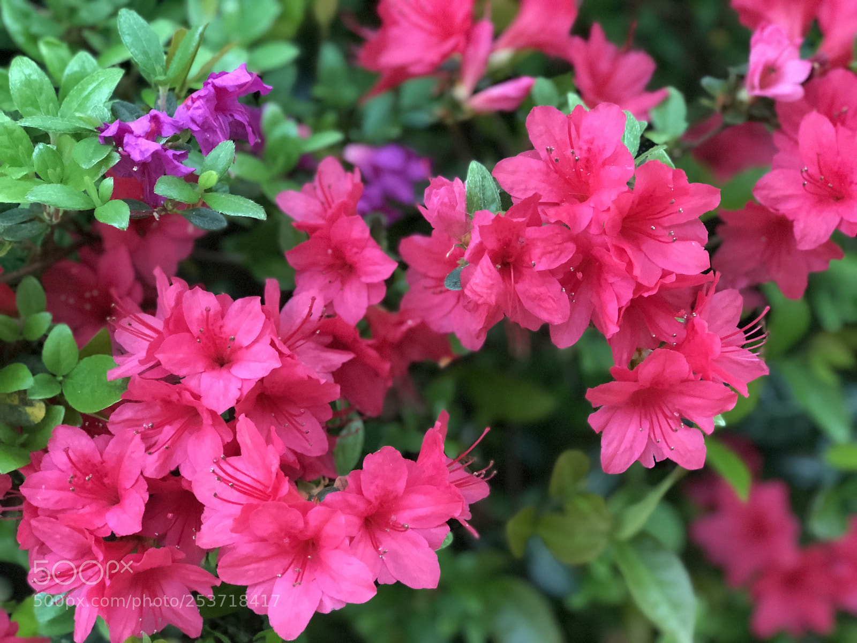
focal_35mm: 57
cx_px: 428
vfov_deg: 25.7
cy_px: 322
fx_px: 1411
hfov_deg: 33.8
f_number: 2.8
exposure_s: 1/60
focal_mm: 6.6
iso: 1250
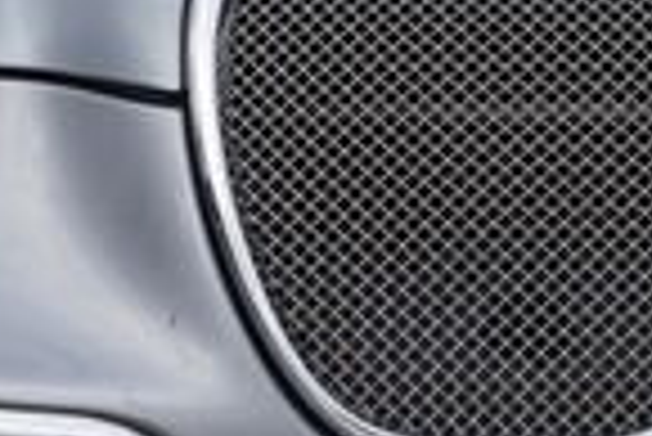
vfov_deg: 7.7
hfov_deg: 11.6
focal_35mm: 176
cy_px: -245
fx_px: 3191
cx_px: 571
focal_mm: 25
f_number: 7.1
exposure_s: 1/200
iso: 100
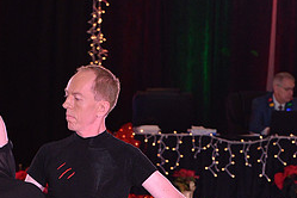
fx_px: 2590
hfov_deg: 6.6
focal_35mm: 314
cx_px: 76
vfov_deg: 4.4
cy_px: 274
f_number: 6.3
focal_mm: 135
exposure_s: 1/250
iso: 2000
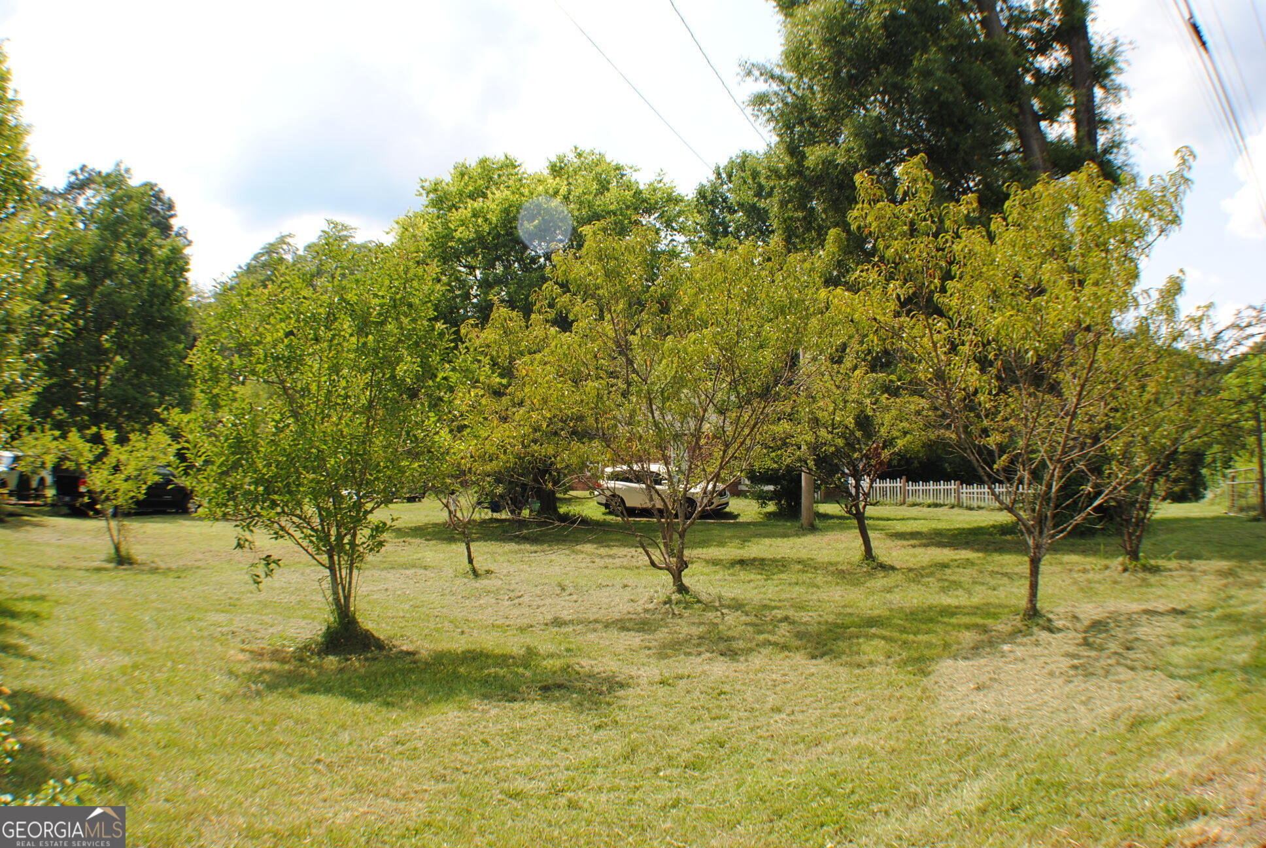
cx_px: 633
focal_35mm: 39
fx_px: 1373
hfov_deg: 49.5
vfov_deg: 34.3
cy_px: 424
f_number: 7.1
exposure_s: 1/200
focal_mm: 26
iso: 100
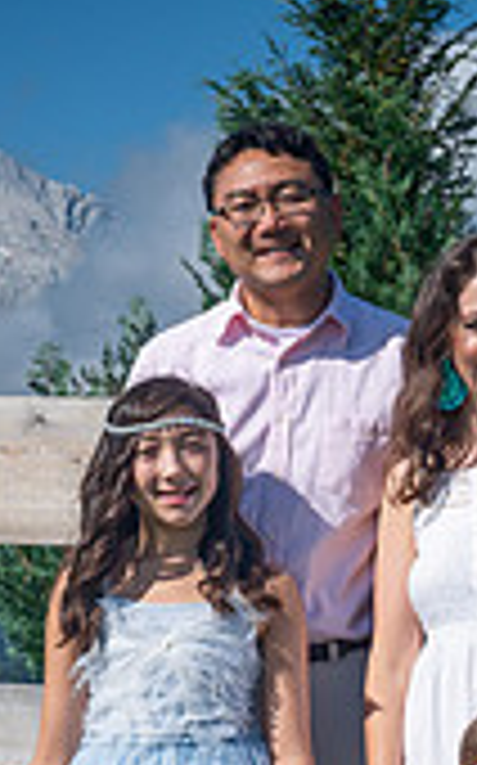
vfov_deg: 12.0
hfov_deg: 7.4
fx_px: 3625
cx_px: 752
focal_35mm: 174
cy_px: 688
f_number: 10
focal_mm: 50
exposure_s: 1/400
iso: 160
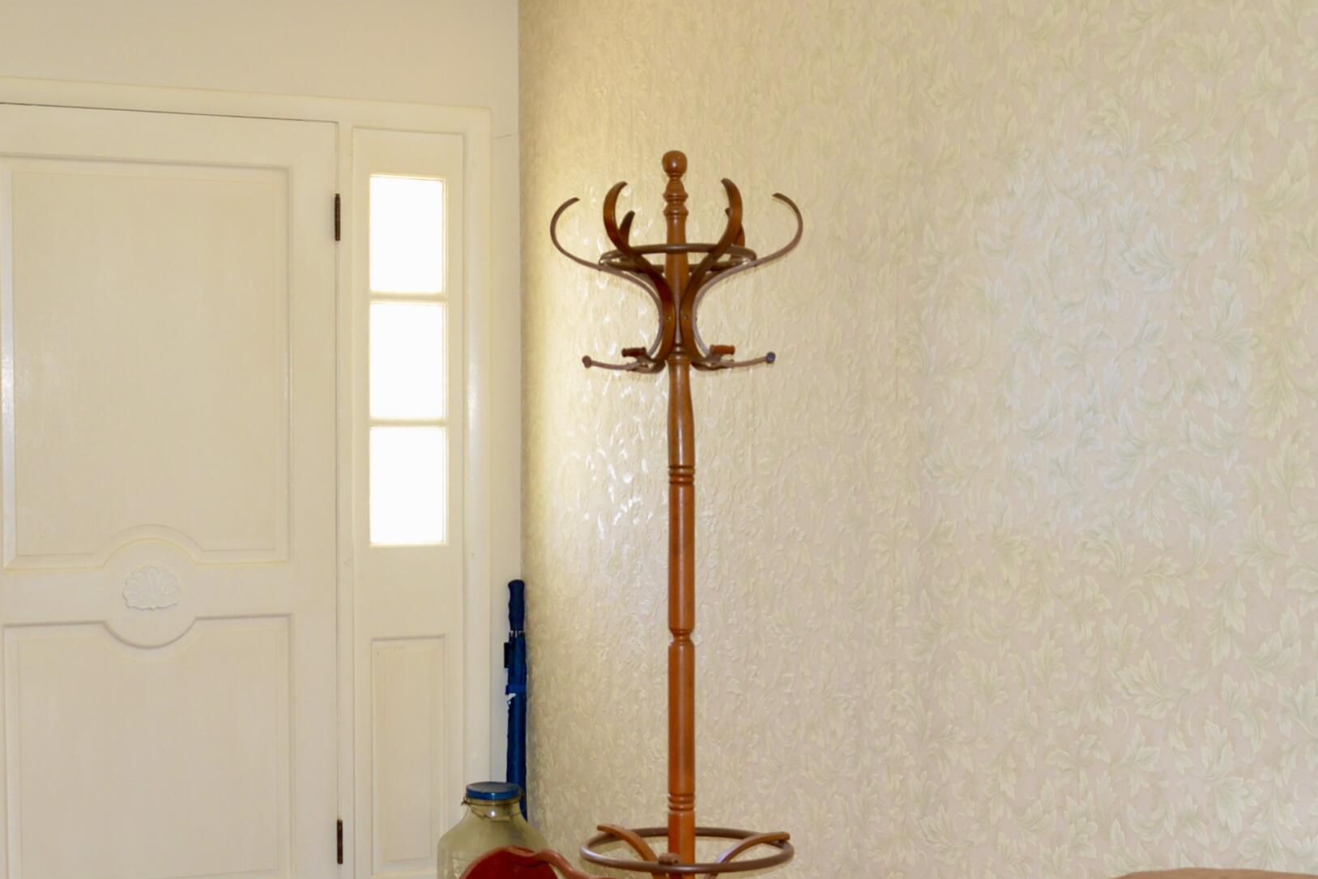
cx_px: 548
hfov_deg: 33.9
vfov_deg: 22.9
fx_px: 2160
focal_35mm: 59
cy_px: 554
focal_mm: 32
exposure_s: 1/60
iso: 1000
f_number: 5
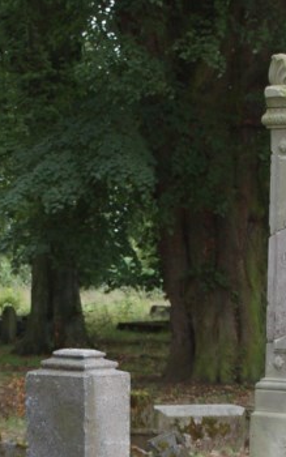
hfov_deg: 9.2
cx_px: 87
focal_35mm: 143
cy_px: 437
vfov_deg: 14.4
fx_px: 1782
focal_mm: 32
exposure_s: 1/50
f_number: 5
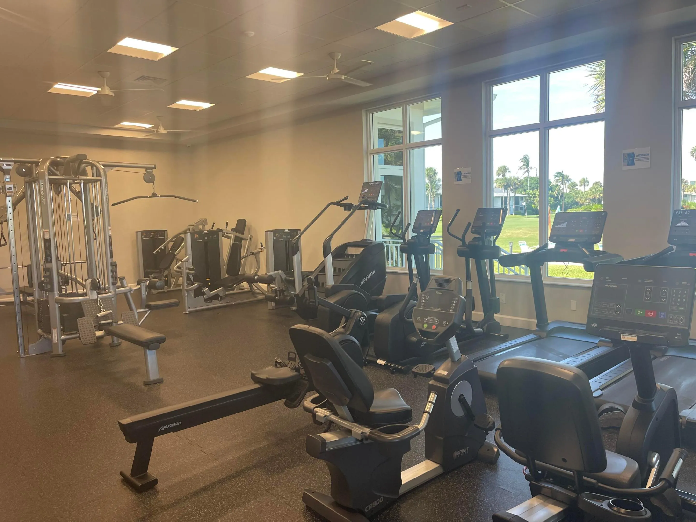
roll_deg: +2.8
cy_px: 261
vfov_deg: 54.9
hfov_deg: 69.4
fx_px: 503
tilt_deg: -5.1
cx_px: 348
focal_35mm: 25
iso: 80
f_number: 1.6
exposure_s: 1/120
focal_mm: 5.1
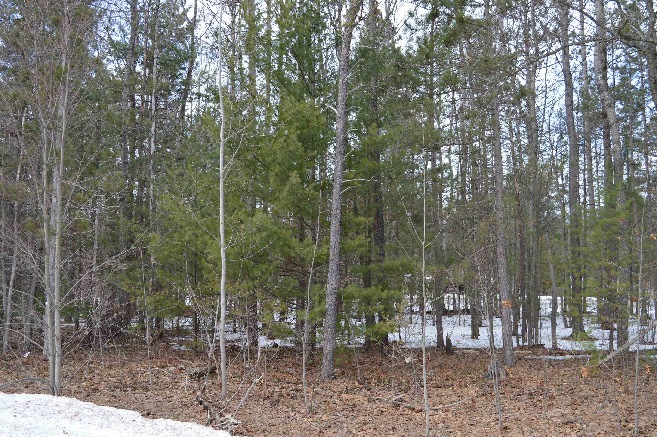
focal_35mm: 34
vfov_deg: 38.3
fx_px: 629
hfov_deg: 55.2
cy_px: 218
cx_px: 328
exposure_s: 1/125
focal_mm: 23
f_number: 5.6
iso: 100
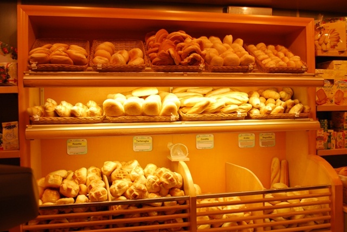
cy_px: 116
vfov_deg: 40.0
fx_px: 318
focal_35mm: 33
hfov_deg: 57.2
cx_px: 174
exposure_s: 1/50
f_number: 5
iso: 200
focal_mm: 22
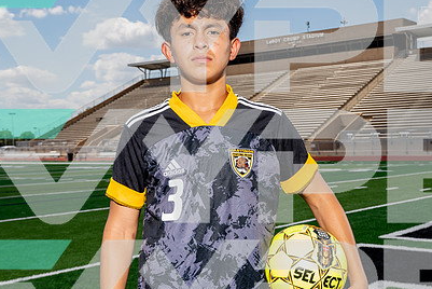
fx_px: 636
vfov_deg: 25.5
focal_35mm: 53
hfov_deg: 37.5
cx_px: 232
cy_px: 164
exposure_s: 1/250
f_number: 9
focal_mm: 34
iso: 160
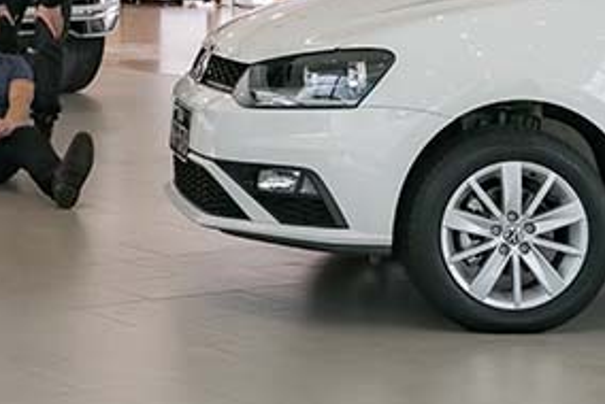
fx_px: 1817
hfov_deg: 18.3
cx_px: -34
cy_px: -142
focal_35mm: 108
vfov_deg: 12.3
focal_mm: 32
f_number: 11
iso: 1600
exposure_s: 1/250
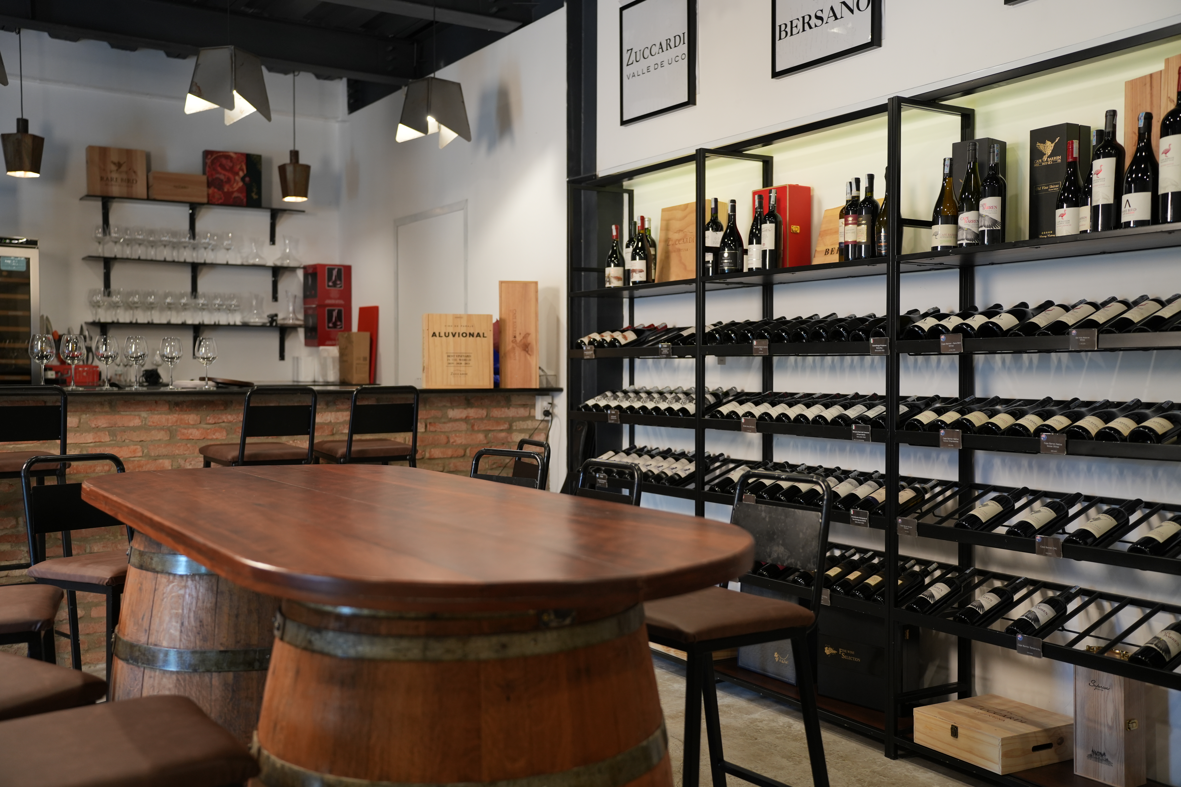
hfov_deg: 54.4
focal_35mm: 35
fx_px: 1148
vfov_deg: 37.9
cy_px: 394
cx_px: 590
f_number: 2.8
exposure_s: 1/125
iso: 640
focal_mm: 35
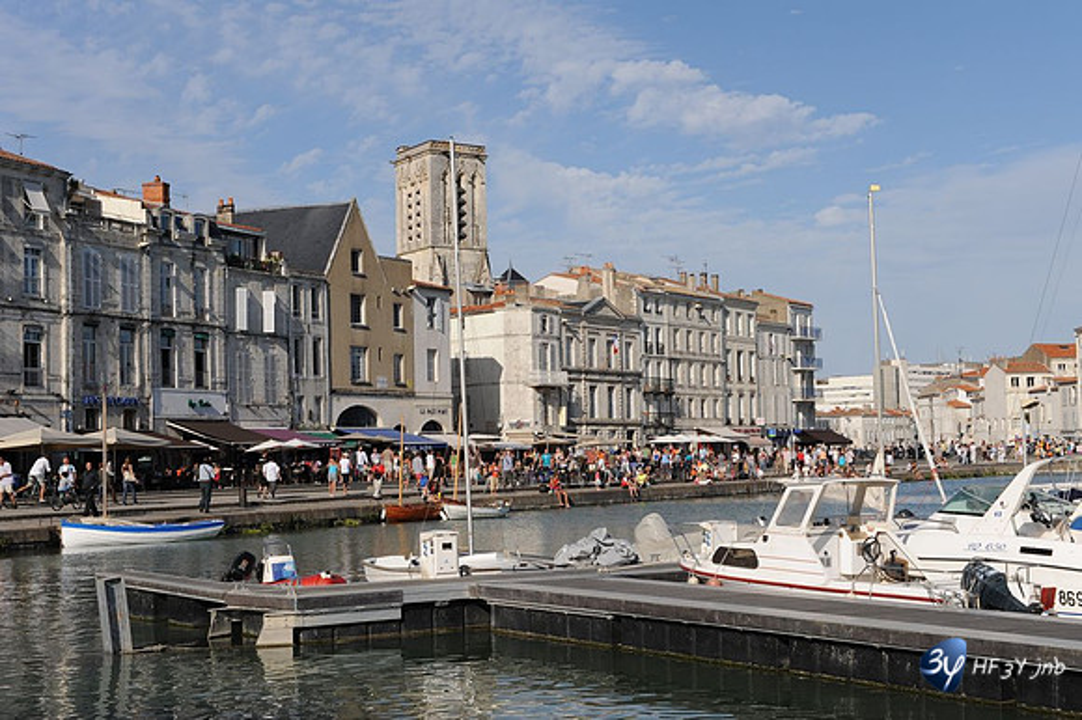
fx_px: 1742
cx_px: 541
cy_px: 360
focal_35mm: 58
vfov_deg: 23.4
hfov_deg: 34.5
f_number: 13
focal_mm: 58
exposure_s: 1/640
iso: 320
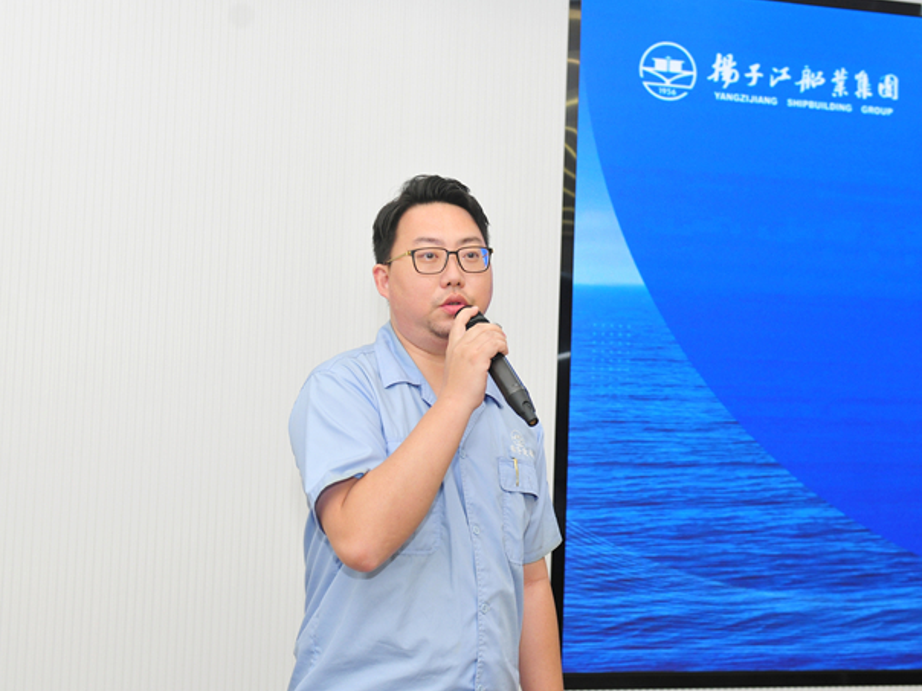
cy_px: 344
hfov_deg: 47.8
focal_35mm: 39
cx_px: 519
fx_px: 1039
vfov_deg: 36.8
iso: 500
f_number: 3.5
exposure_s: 1/200
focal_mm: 35
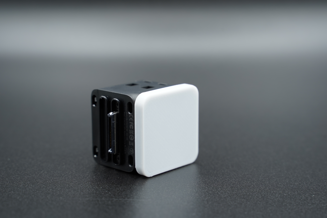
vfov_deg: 18.2
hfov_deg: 27.0
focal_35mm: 75
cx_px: 164
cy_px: 109
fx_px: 681
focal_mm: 75
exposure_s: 1/80
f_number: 8
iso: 320
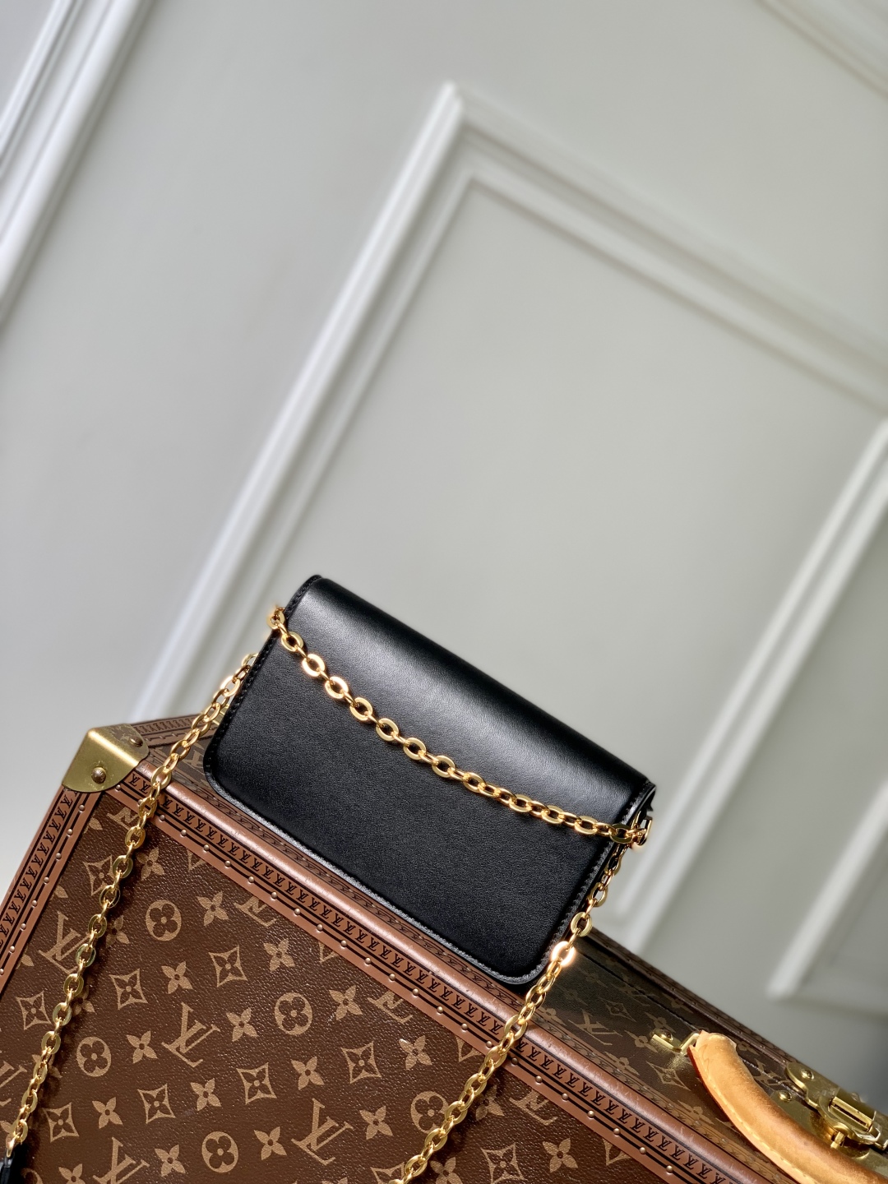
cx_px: 444
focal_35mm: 52
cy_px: 592
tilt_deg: -8.8
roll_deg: -27.6
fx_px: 1779
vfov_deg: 36.8
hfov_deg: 28.0
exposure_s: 1/122
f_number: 2.4
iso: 20
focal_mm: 6
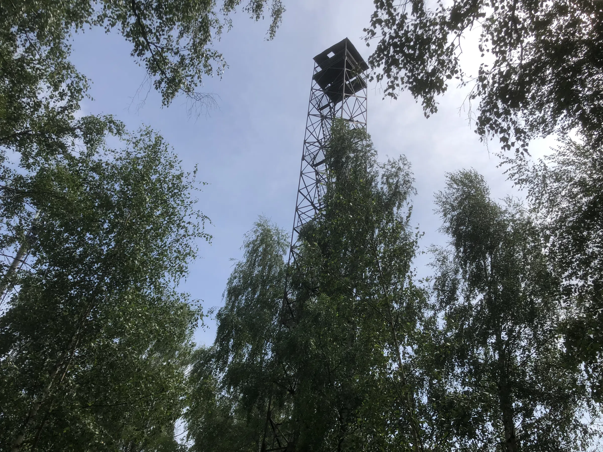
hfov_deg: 63.4
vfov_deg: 49.7
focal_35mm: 28
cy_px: 226
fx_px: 488
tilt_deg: +39.5
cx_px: 302
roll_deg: -6.9
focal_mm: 3.99
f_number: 1.8
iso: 20
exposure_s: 1/3205
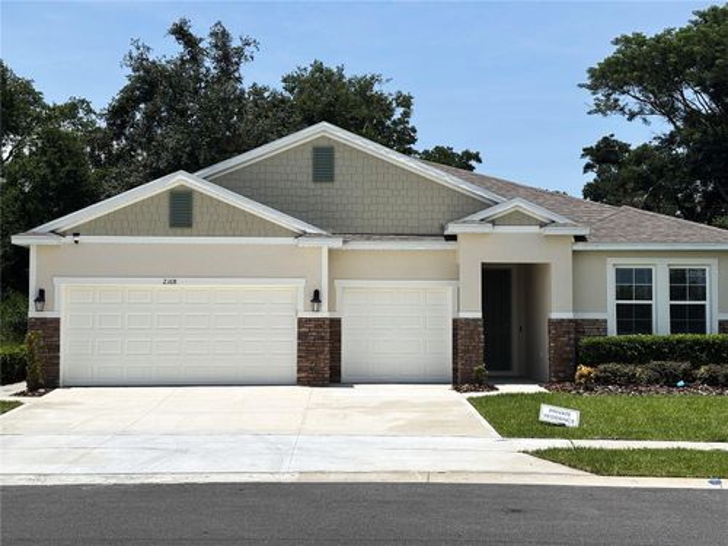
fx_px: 1094
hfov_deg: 36.8
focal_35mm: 52
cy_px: 273
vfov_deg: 28.0
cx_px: 364
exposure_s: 1/5618
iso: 40
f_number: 1.6
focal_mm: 5.96
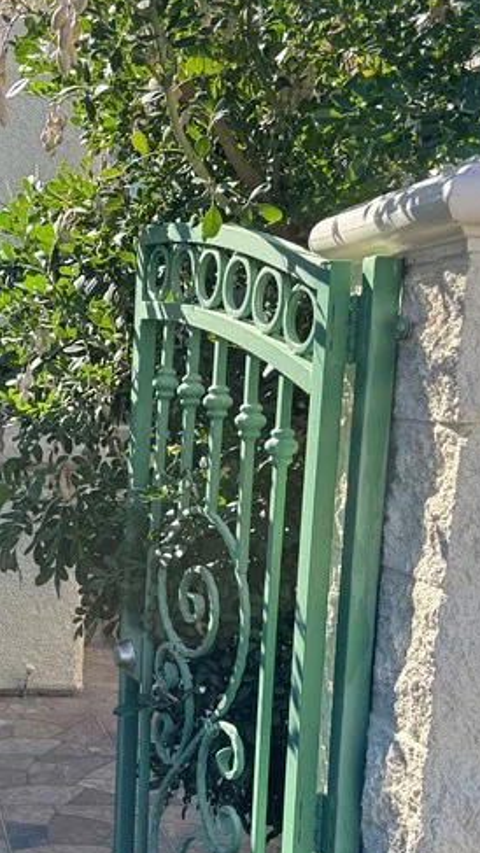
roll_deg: -0.8
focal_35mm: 55
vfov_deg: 37.4
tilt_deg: -8.3
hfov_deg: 20.3
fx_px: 1244
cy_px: 567
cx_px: -114
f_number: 1.78
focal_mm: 6.76
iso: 80
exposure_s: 1/1311
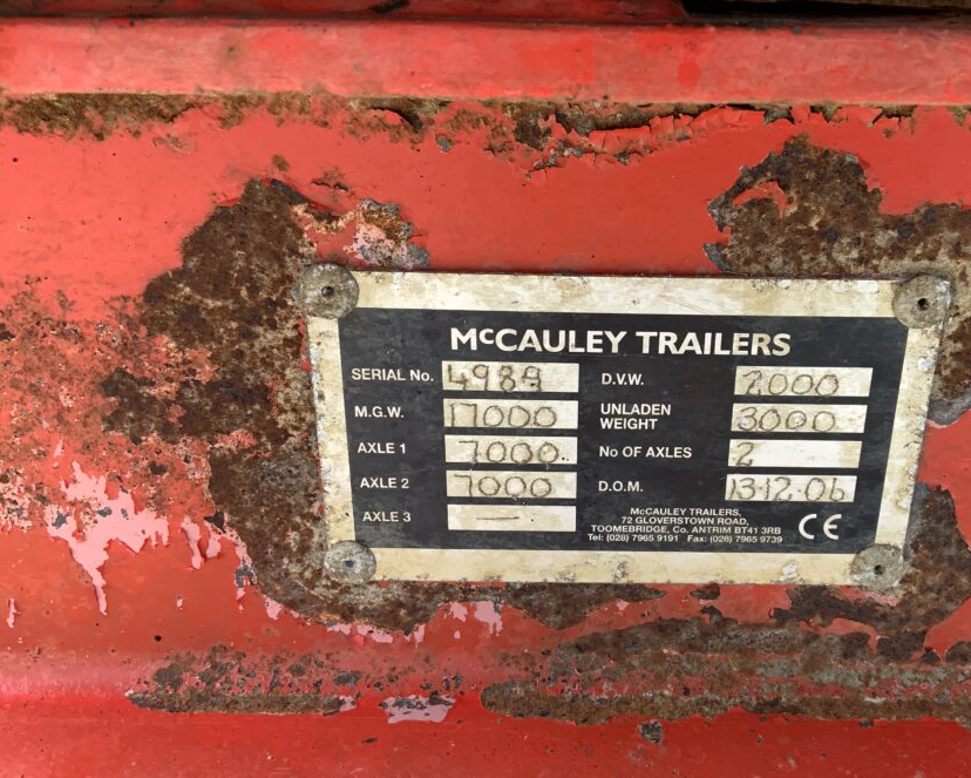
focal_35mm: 35
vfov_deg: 42.2
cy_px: 401
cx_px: 597
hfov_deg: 51.1
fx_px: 1006
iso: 16
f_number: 1.8
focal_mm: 3
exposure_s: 1/142
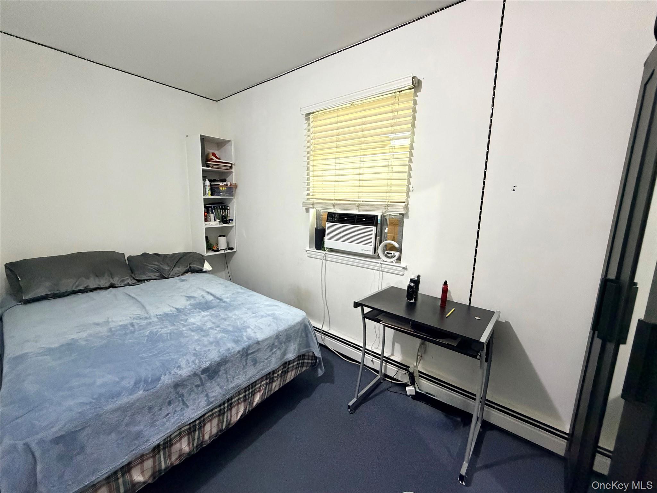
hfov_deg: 102.1
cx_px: 328
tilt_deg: -10.0
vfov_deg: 85.7
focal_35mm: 14
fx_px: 266
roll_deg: -1.0
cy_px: 246
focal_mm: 2.22
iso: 640
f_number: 2.2
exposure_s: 1/60
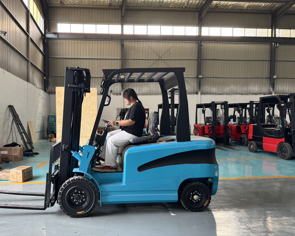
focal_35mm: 29
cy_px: 130
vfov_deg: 49.9
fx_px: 253
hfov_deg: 59.9
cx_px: 117
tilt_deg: -1.9
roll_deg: +0.2
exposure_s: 1/121
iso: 64
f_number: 1.78
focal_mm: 6.76
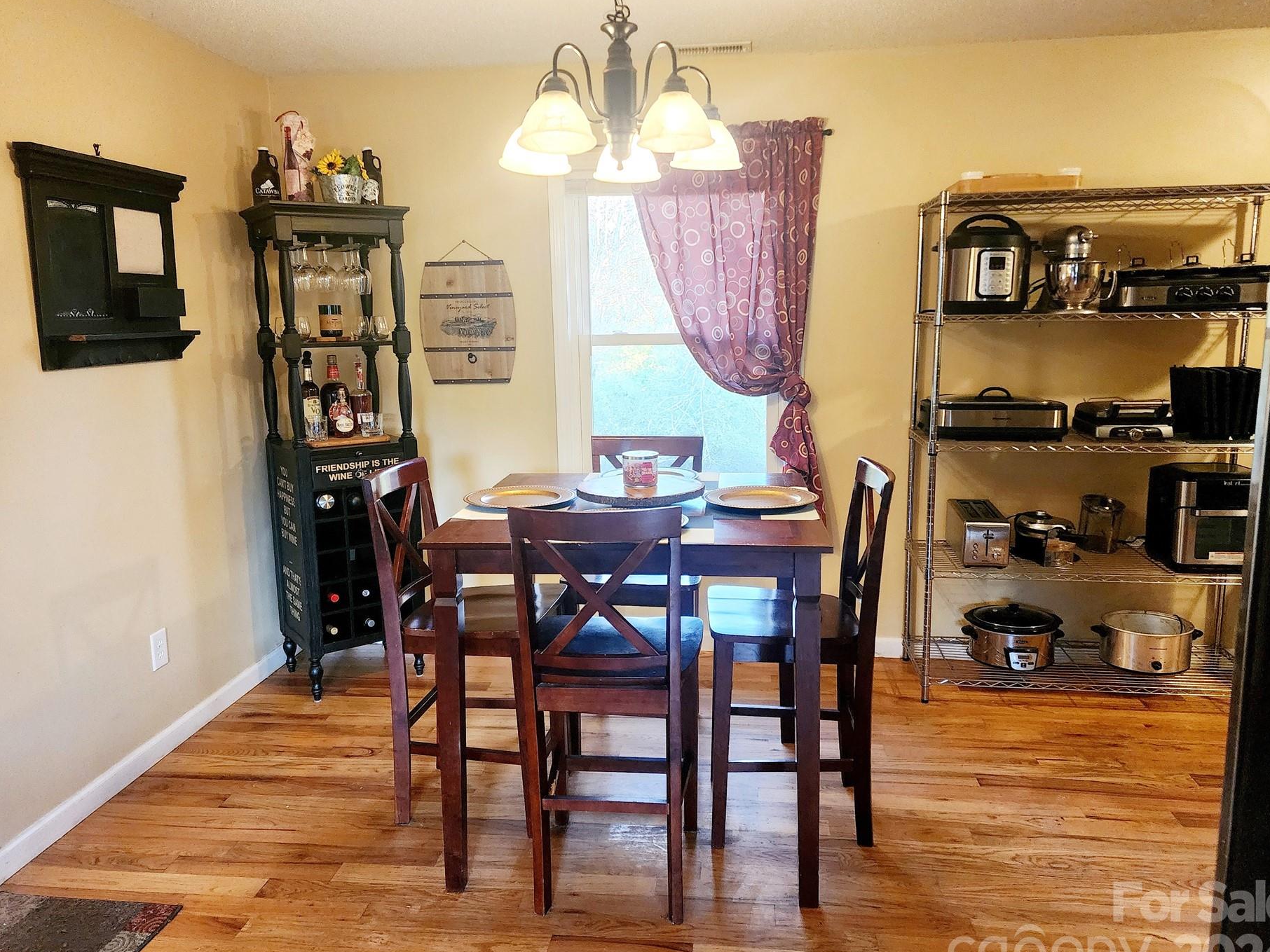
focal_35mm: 26
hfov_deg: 67.3
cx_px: 627
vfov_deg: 53.1
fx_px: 954
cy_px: 475
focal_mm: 6.4
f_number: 1.8
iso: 800
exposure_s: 1/120
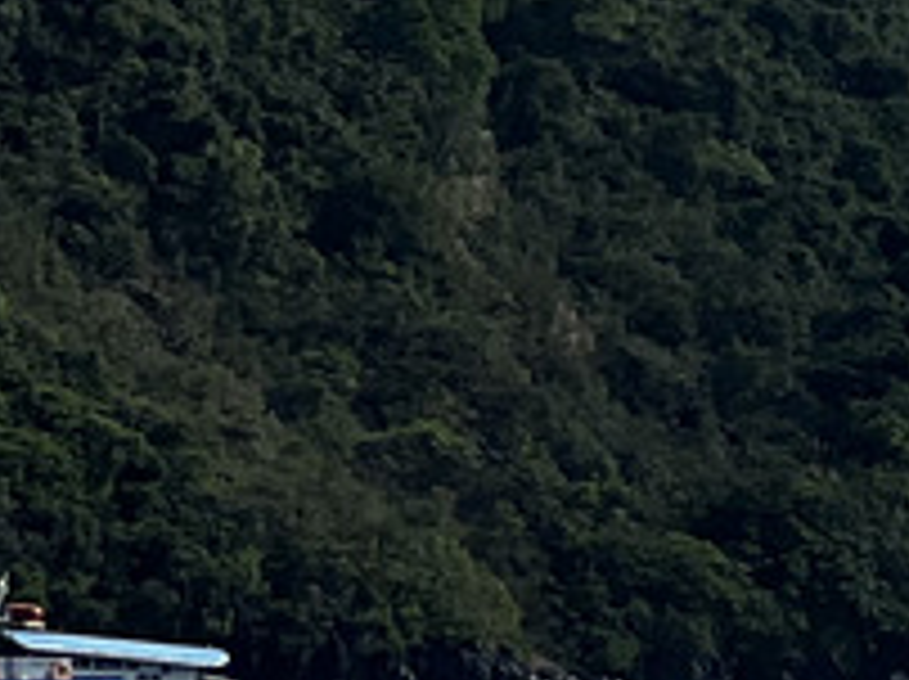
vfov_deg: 3.2
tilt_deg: +1.9
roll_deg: +0.0
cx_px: 2403
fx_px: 12013
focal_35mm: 458
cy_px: 401
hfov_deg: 4.2
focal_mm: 9
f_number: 2.8
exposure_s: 1/1393
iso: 32
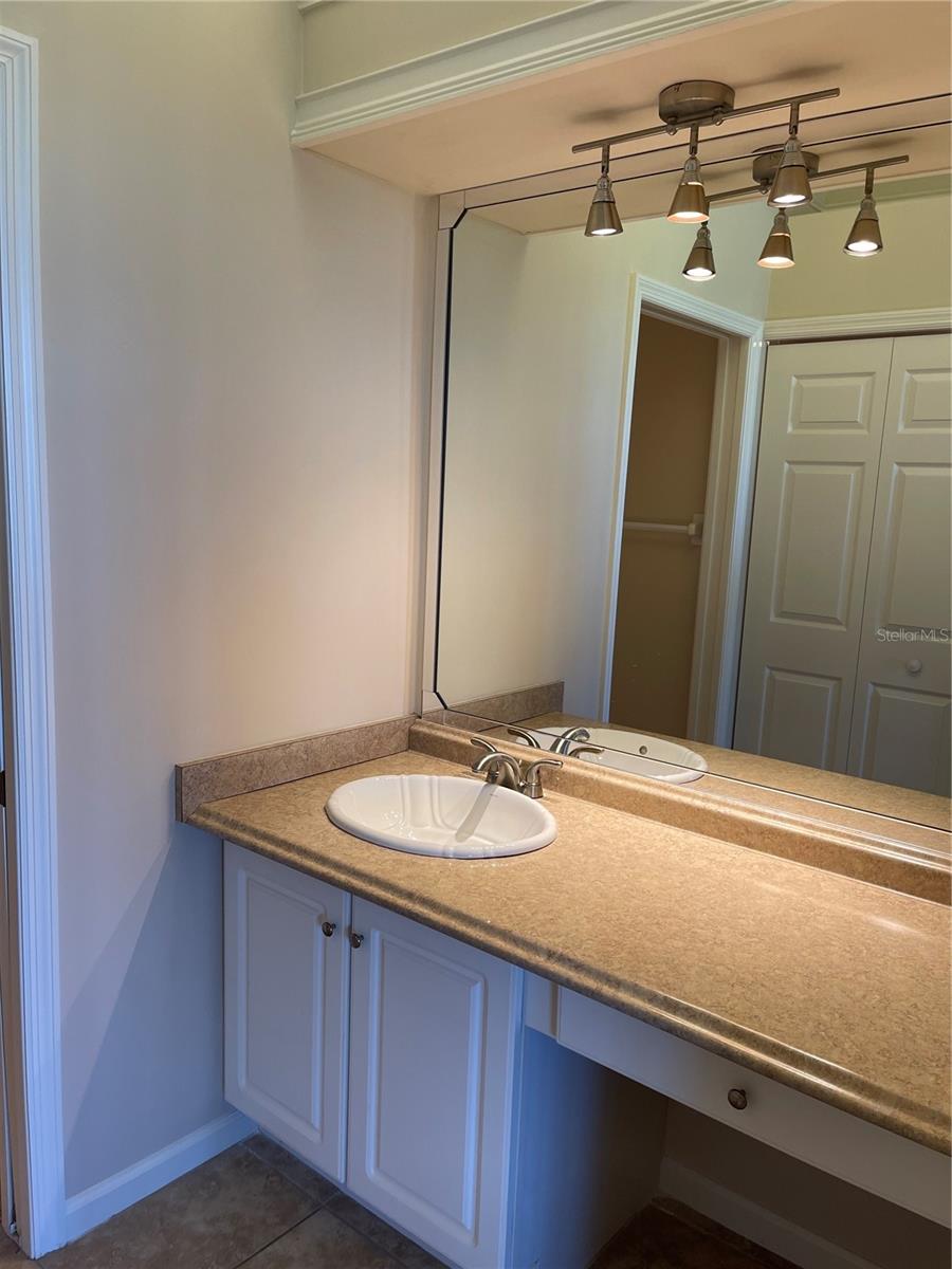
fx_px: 953
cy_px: 634
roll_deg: -2.9
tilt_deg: -9.1
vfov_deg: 67.3
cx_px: 476
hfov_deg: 53.1
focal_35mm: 26
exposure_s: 1/120
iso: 80
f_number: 1.6
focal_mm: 5.1
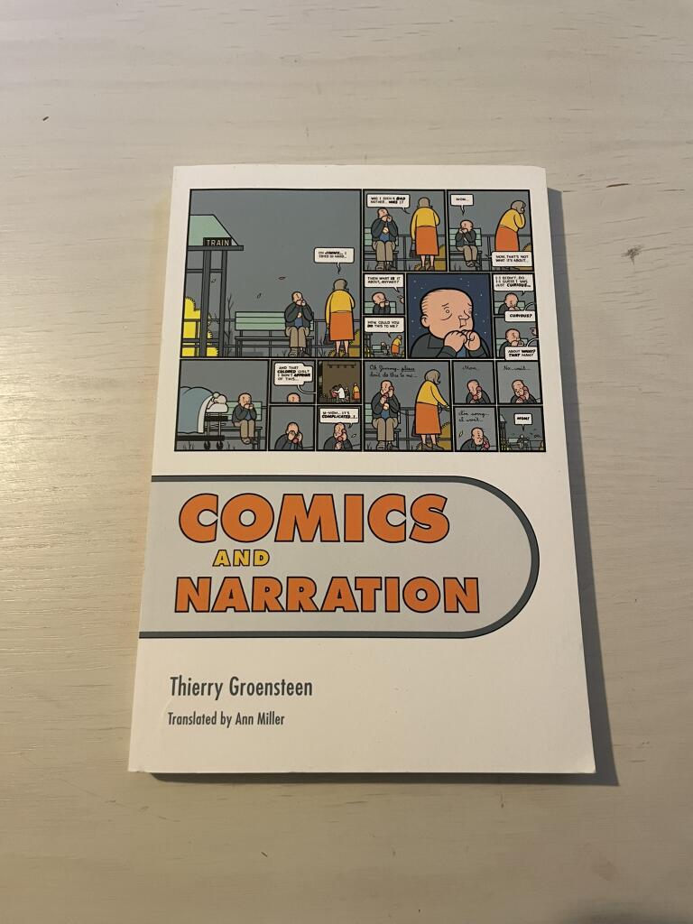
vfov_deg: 67.3
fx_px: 694
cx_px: 346
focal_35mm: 26
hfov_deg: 53.1
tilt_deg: -75.8
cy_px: 462
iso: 200
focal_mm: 4.2
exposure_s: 1/50
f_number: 1.6
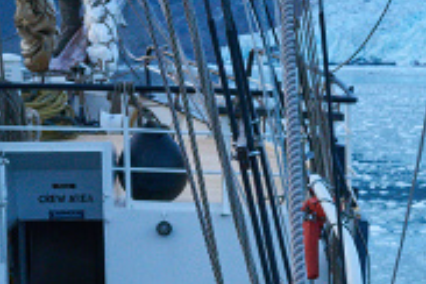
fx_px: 2260
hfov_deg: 10.2
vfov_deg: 7.2
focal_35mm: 191
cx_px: 761
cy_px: 308
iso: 800
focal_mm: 35
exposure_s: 1/30
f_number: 8
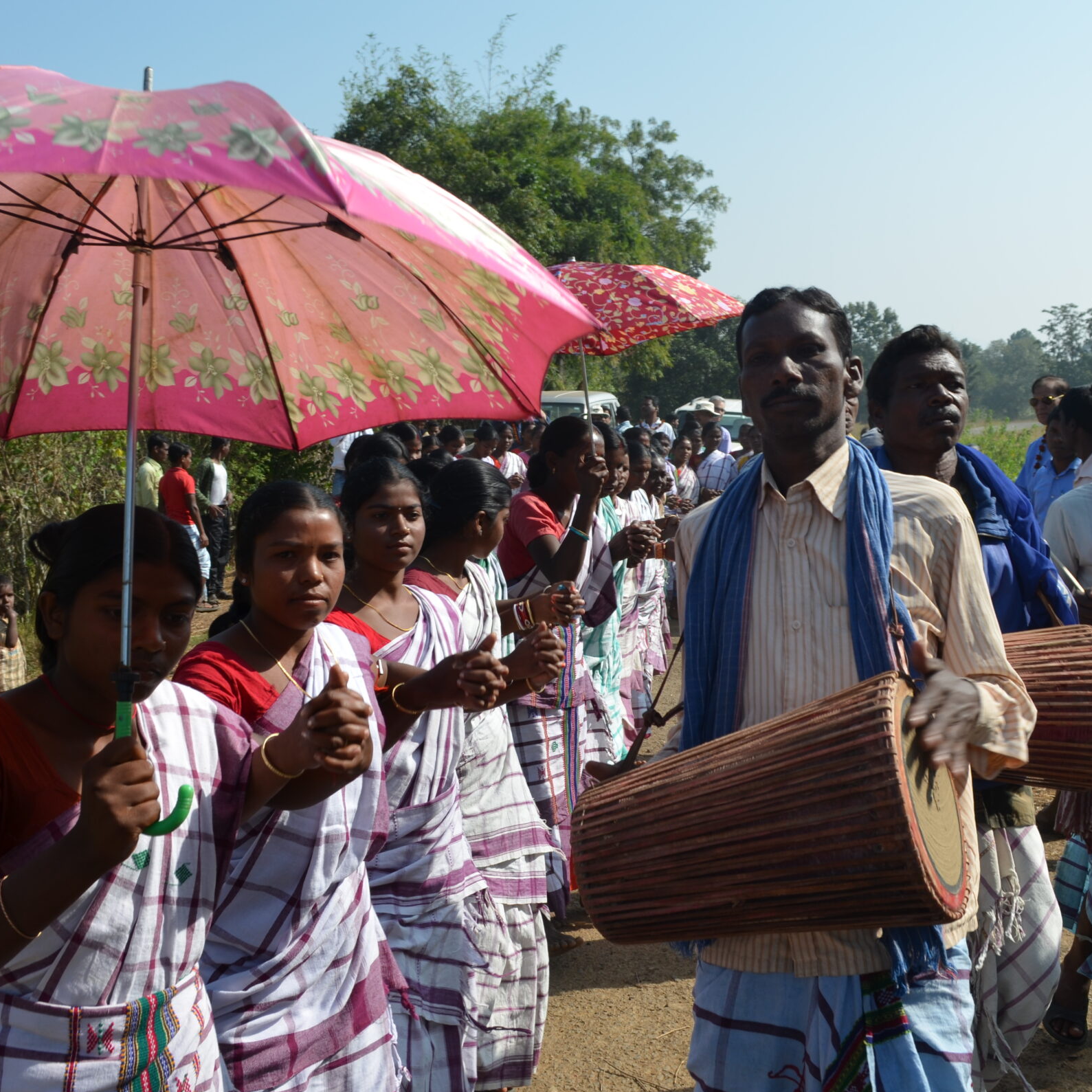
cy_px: 582
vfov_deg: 40.9
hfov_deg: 40.9
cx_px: 533
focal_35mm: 41
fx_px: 1463
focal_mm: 20
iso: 100
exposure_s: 1/250
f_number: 8
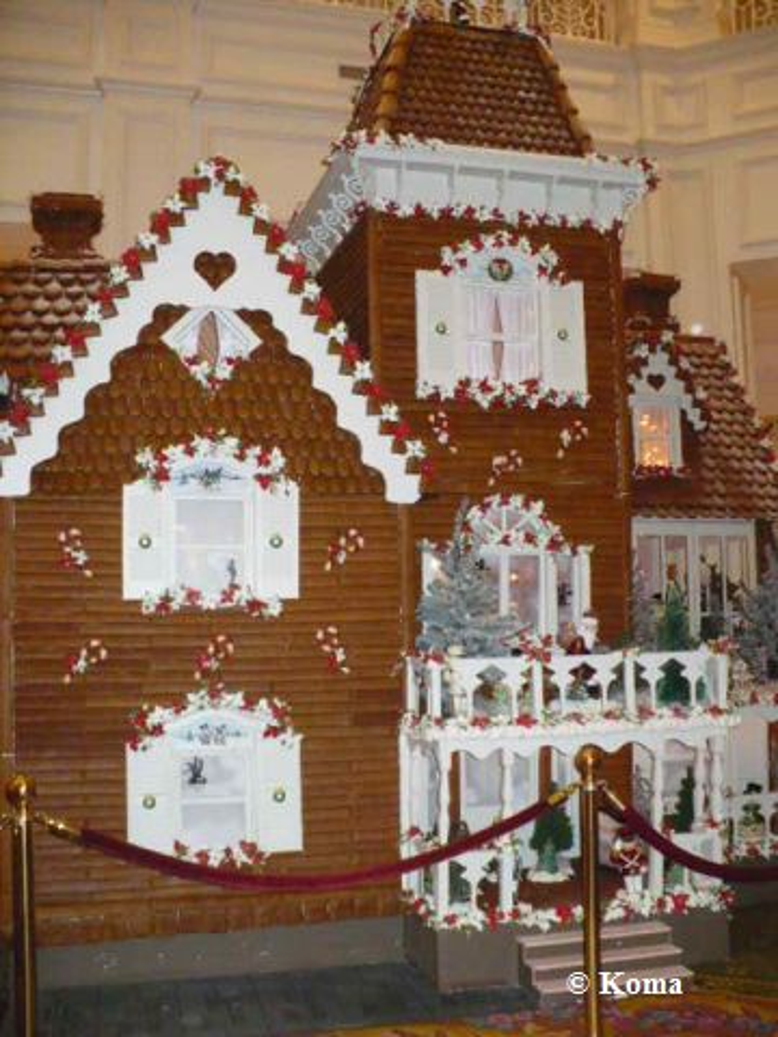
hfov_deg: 38.7
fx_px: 1109
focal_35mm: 37
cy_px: 518
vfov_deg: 50.1
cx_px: 389
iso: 640
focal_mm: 6.1
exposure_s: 1/30
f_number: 2.8
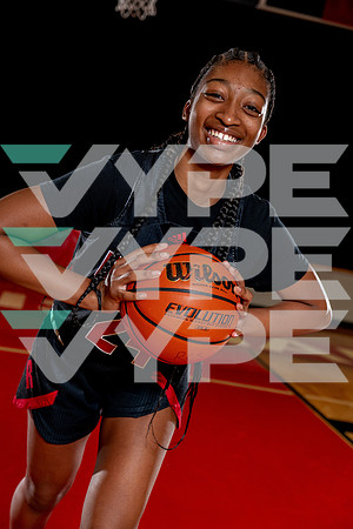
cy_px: 264
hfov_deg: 26.5
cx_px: 176
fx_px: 750
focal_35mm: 51
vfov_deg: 38.9
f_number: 4
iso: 400
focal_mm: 51
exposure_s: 1/250
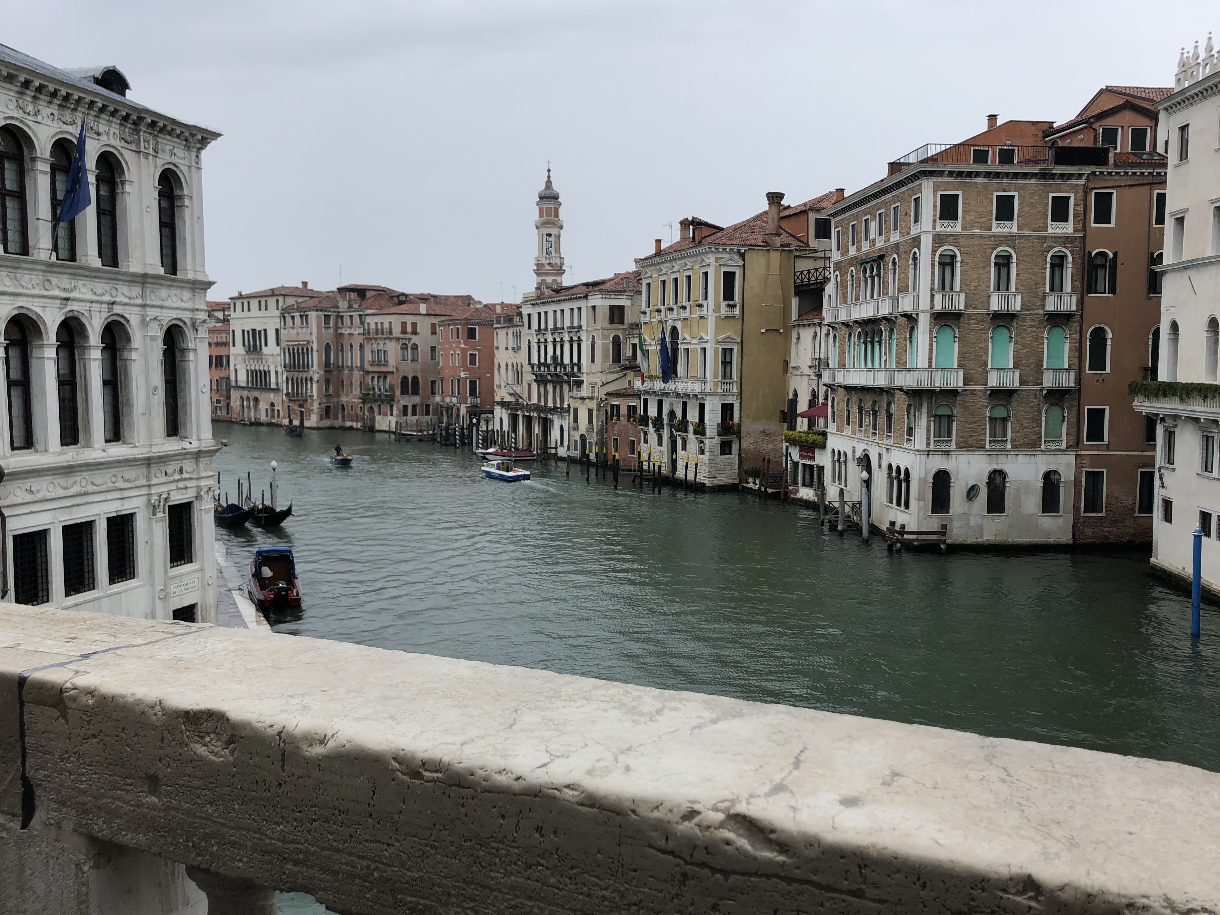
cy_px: 462
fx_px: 1092
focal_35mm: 31
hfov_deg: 58.4
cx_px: 602
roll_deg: -0.3
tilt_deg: -3.6
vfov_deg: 45.4
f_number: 1.8
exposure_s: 1/410
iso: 20
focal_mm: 3.99
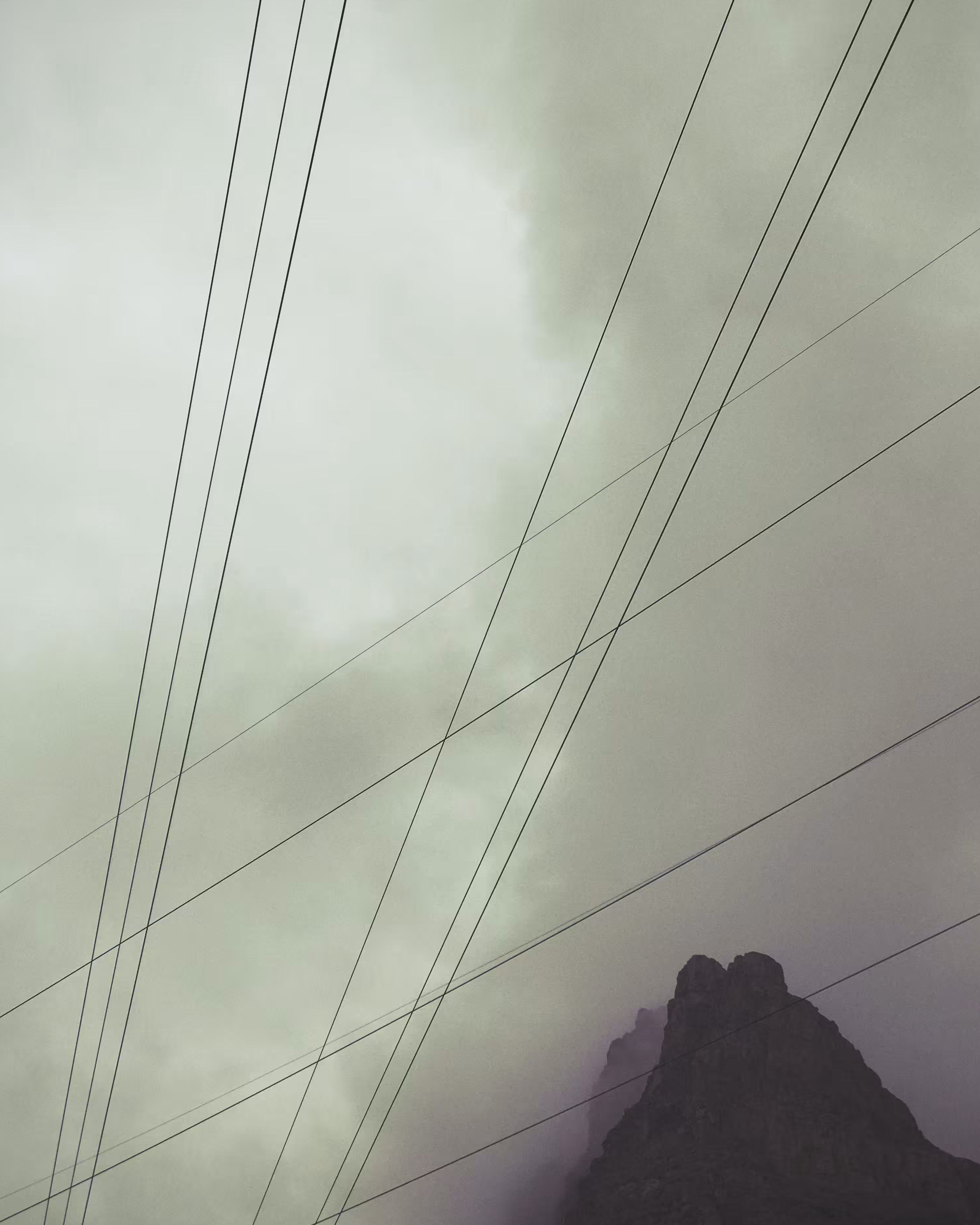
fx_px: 2175
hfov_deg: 25.4
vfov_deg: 31.4
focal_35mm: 60
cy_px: 578
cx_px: 489
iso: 20
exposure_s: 1/651
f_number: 2.8
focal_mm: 6.6
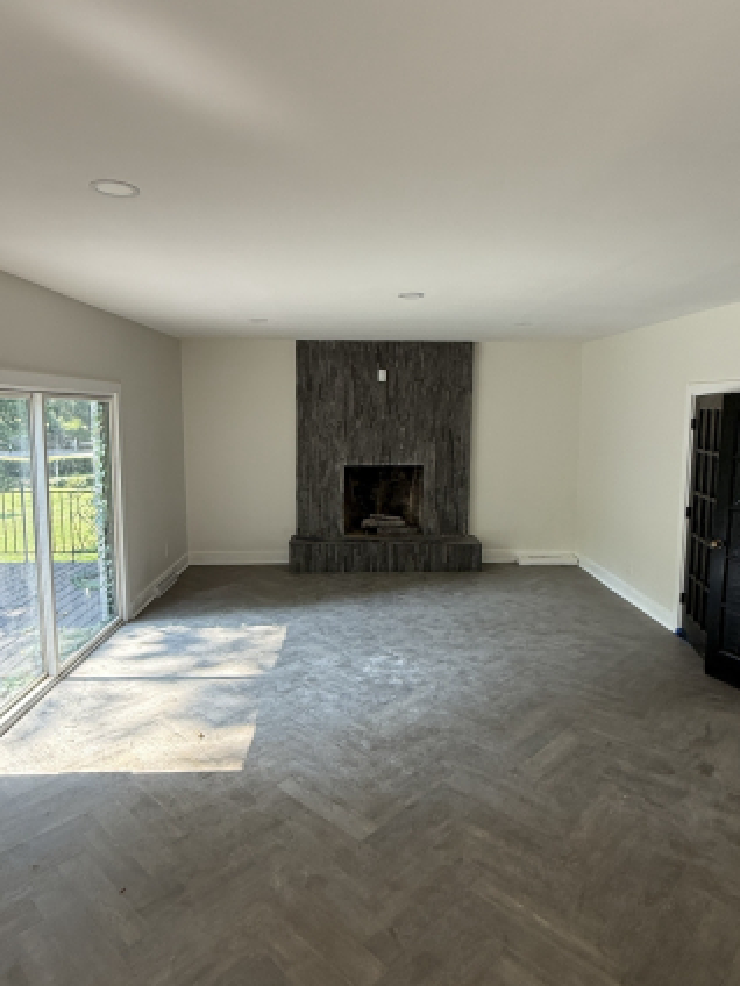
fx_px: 627
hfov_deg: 61.1
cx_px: 377
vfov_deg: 76.4
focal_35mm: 22
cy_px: 490
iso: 100
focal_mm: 2.22
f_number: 2.2
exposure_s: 1/99
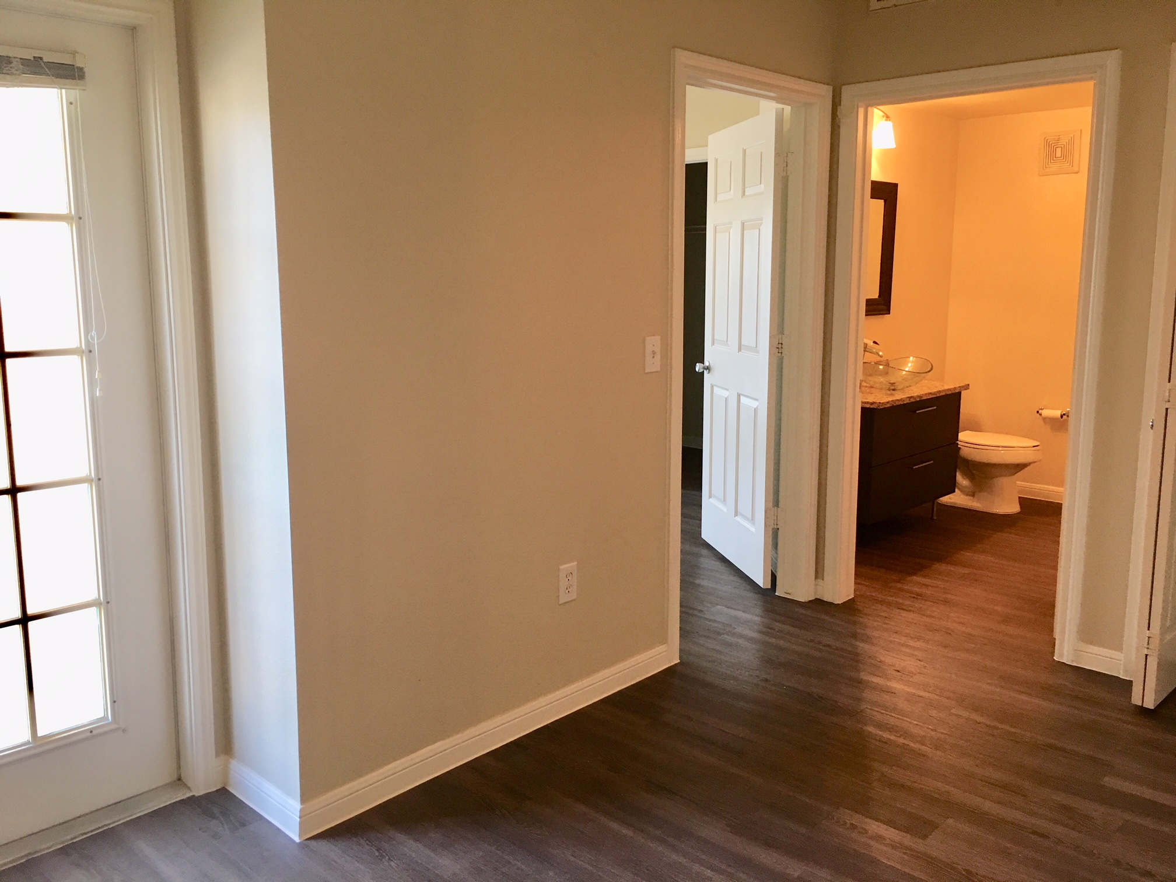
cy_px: 441
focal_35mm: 29
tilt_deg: -8.3
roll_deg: +0.5
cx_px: 588
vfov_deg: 48.2
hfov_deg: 61.7
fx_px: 985
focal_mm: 4.15
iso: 40
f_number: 2.2
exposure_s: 1/15
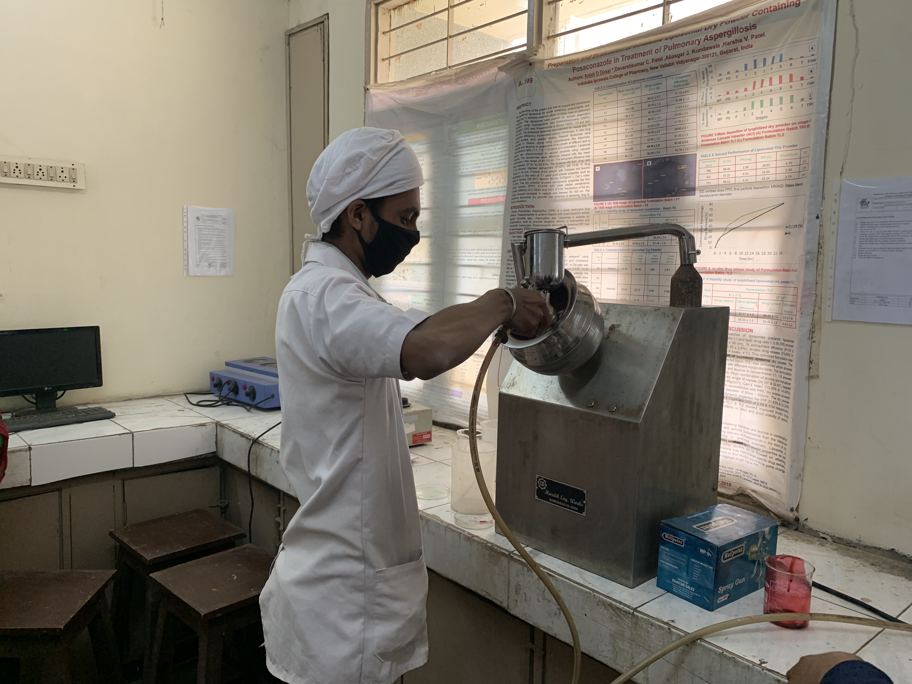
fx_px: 685
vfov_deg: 53.1
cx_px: 456
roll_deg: -1.4
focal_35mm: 26
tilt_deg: -5.6
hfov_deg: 67.3
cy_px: 342
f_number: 1.8
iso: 80
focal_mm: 4.25
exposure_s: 1/50
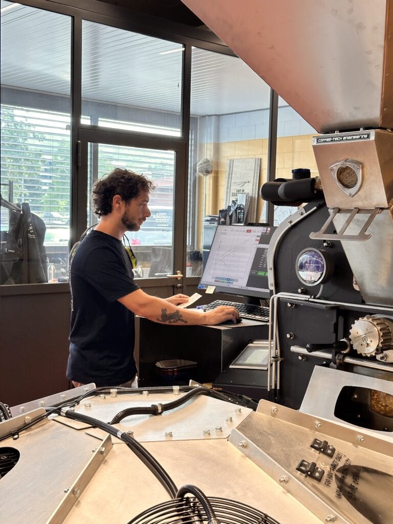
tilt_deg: -3.4
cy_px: 262
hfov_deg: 30.3
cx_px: 196
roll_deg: -1.9
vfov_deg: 39.7
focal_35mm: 48
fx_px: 727
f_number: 1.78
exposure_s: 1/100
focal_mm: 6.86
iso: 80
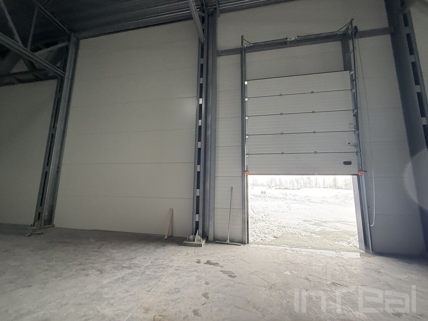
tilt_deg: +9.2
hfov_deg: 102.1
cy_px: 160
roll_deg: -0.7
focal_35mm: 14
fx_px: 173
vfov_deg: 85.7
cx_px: 214
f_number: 2.2
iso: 320
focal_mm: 2.22
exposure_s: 1/99
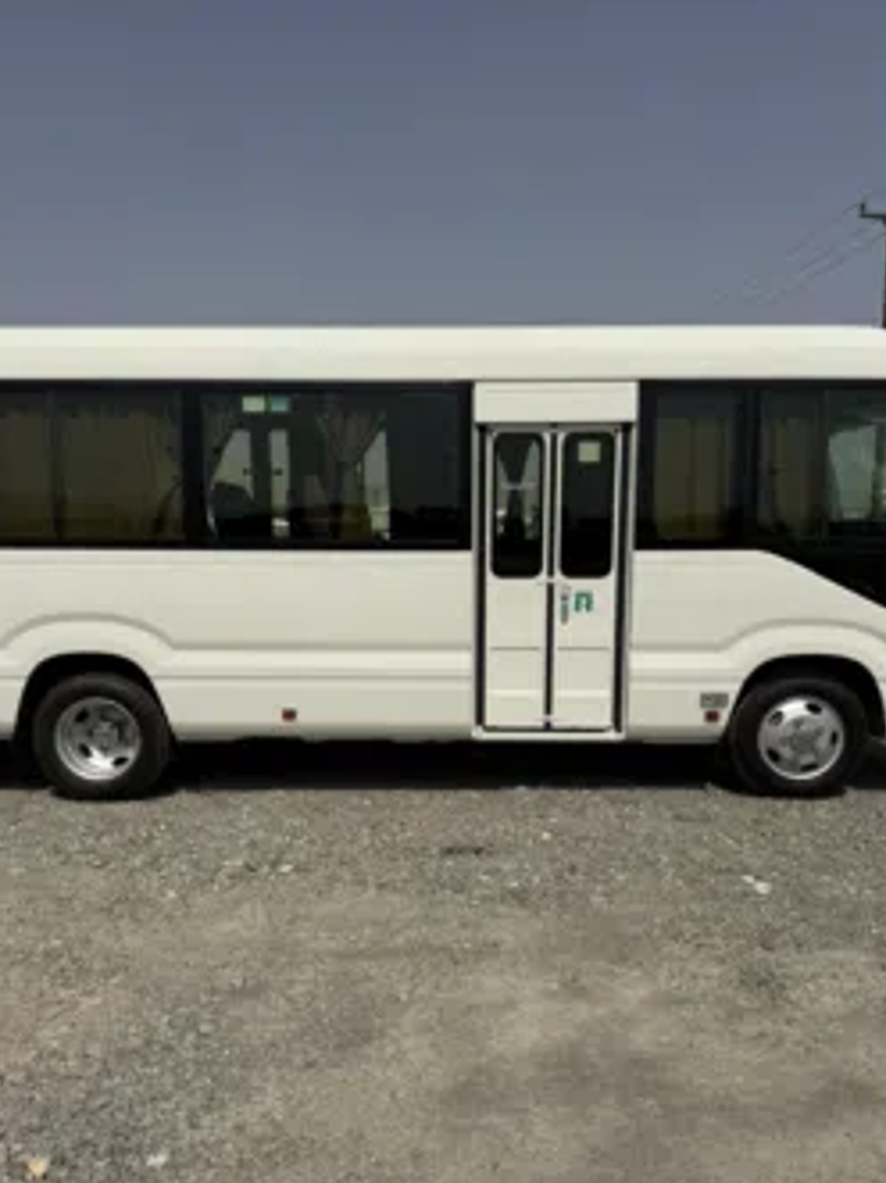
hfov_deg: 48.2
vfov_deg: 61.4
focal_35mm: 29
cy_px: 675
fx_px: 990
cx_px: 436
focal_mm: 6.76
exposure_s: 1/14286
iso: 80
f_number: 1.78
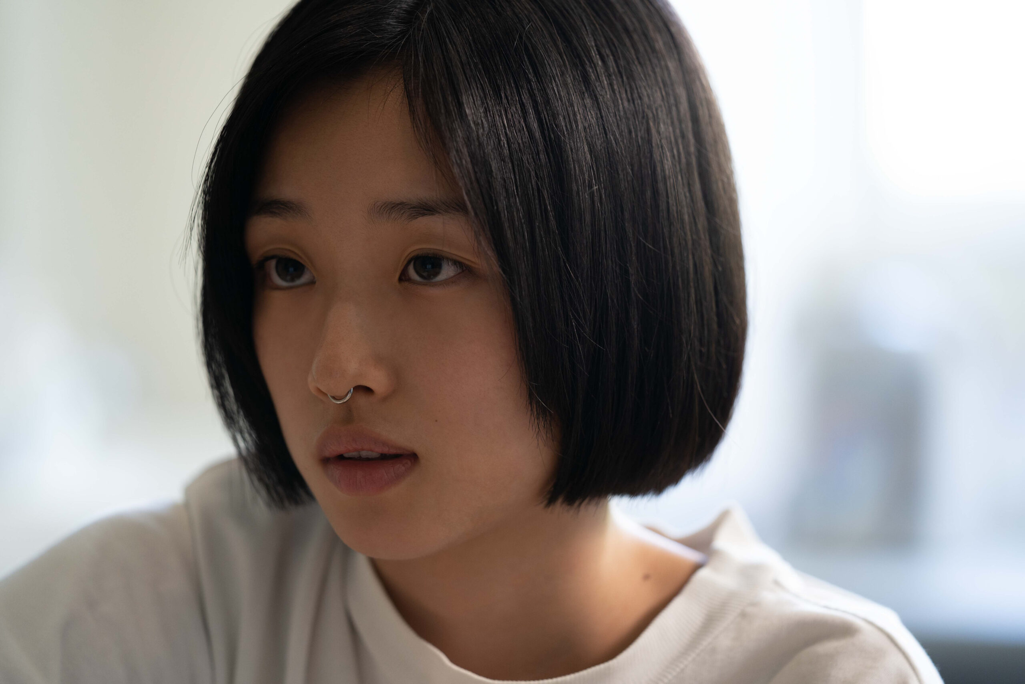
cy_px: 342
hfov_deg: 13.7
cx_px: 512
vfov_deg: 9.1
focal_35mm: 150
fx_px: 4271
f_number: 2.8
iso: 800
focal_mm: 150
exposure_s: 1/125
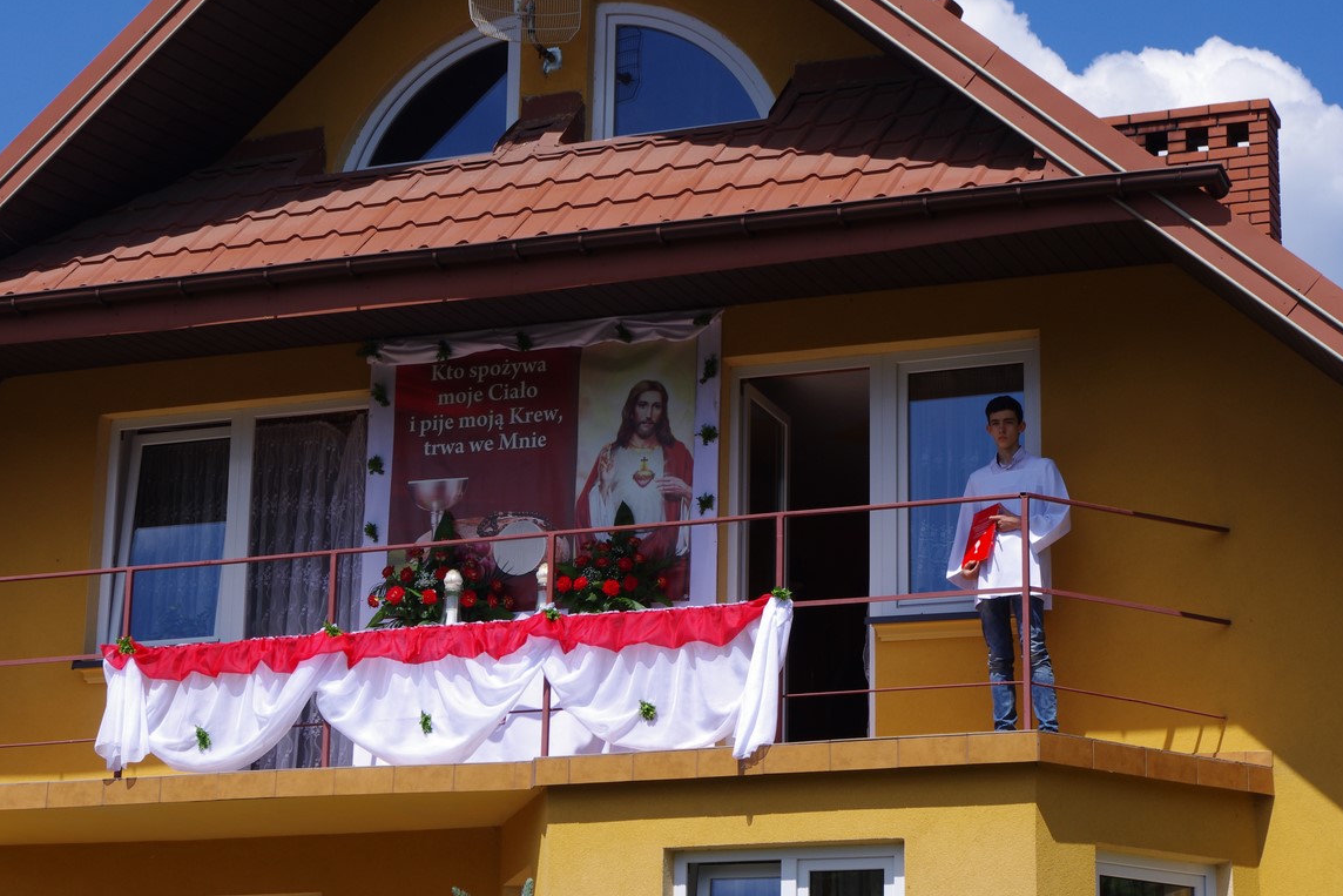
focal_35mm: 86
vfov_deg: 15.9
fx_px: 3208
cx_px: 666
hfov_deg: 23.6
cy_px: 445
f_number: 13
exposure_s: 1/180
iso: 200
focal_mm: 55
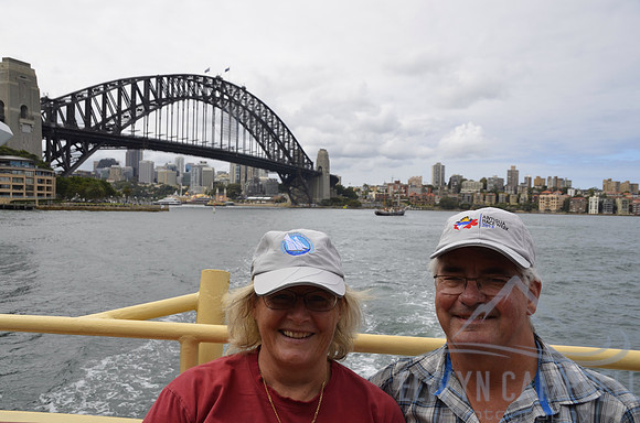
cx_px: 320
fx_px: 585
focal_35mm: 33
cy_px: 212
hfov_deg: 57.3
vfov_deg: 39.8
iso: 100
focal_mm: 22
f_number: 8
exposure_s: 1/250
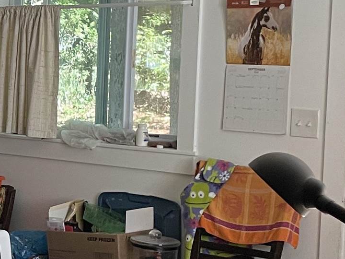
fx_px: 1106
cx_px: -111
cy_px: 127
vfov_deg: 13.3
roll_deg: -0.4
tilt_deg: -4.1
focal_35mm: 111
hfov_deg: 16.7
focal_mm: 4.2
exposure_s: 1/60
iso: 160
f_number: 1.6
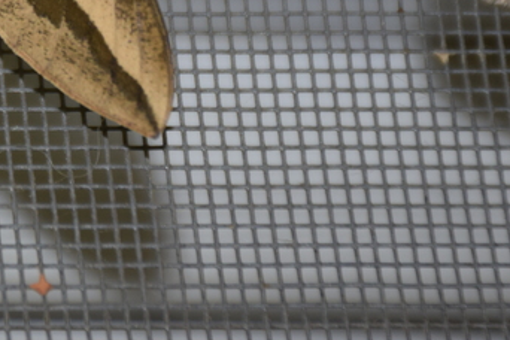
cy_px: -104
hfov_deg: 3.5
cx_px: -45
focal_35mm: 589
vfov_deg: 2.3
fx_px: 8344
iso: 400
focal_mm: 140
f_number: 5.6
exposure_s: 1/60
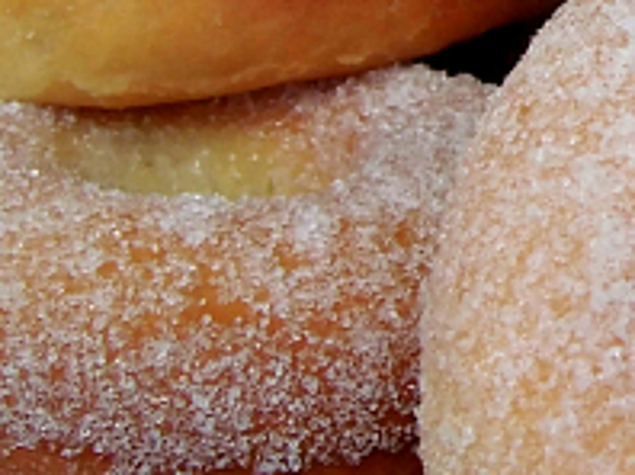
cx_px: 991
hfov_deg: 10.1
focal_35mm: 190
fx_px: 3481
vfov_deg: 7.7
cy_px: -48
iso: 100
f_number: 3.4
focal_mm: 8.3
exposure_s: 1/640
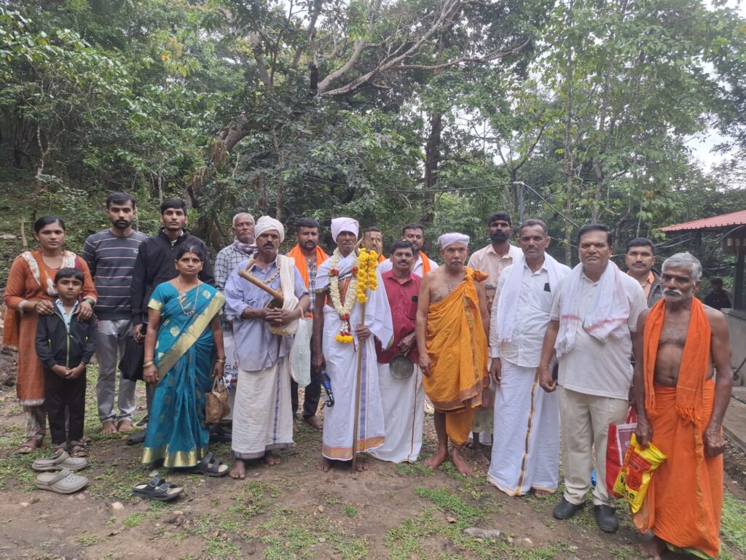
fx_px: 496
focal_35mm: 23
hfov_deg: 73.9
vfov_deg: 58.9
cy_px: 280
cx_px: 373
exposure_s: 1/153
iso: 50
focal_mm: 5.54
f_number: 1.8
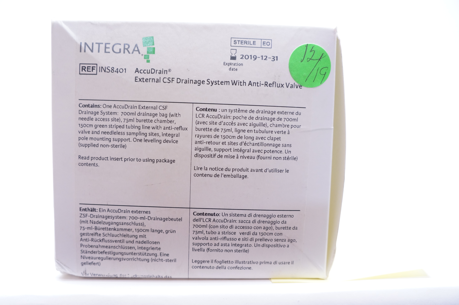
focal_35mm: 30
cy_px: 152
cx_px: 230
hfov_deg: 62.0
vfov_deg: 43.5
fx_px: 382
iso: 800
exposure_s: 1/25
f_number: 4.5
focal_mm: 20
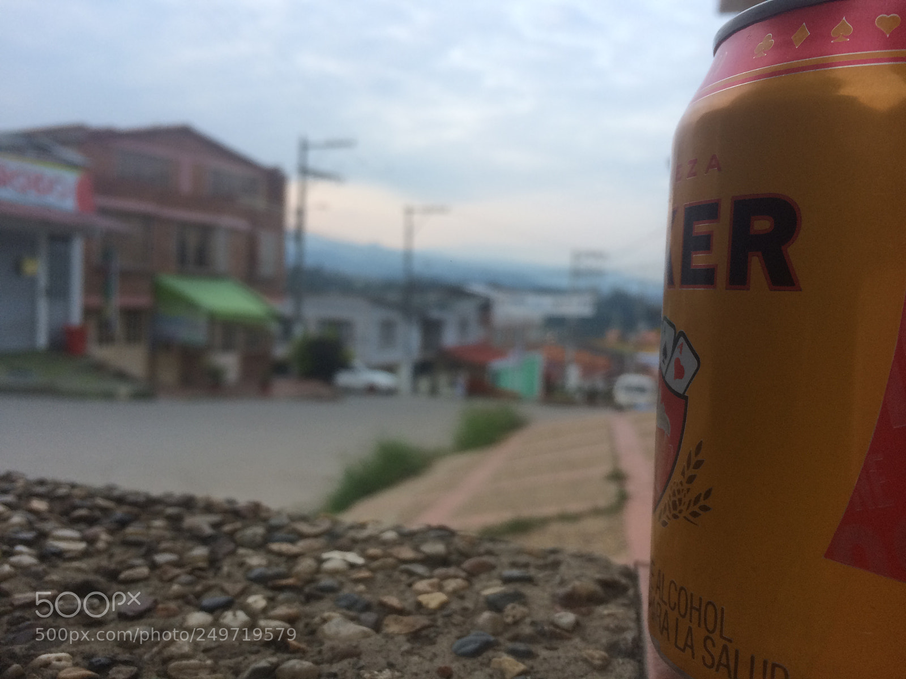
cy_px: 340
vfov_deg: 48.2
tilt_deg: -4.4
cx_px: 453
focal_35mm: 29
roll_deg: -2.7
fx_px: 759
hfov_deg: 61.7
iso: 40
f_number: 2.2
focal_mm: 4.15
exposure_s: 1/30
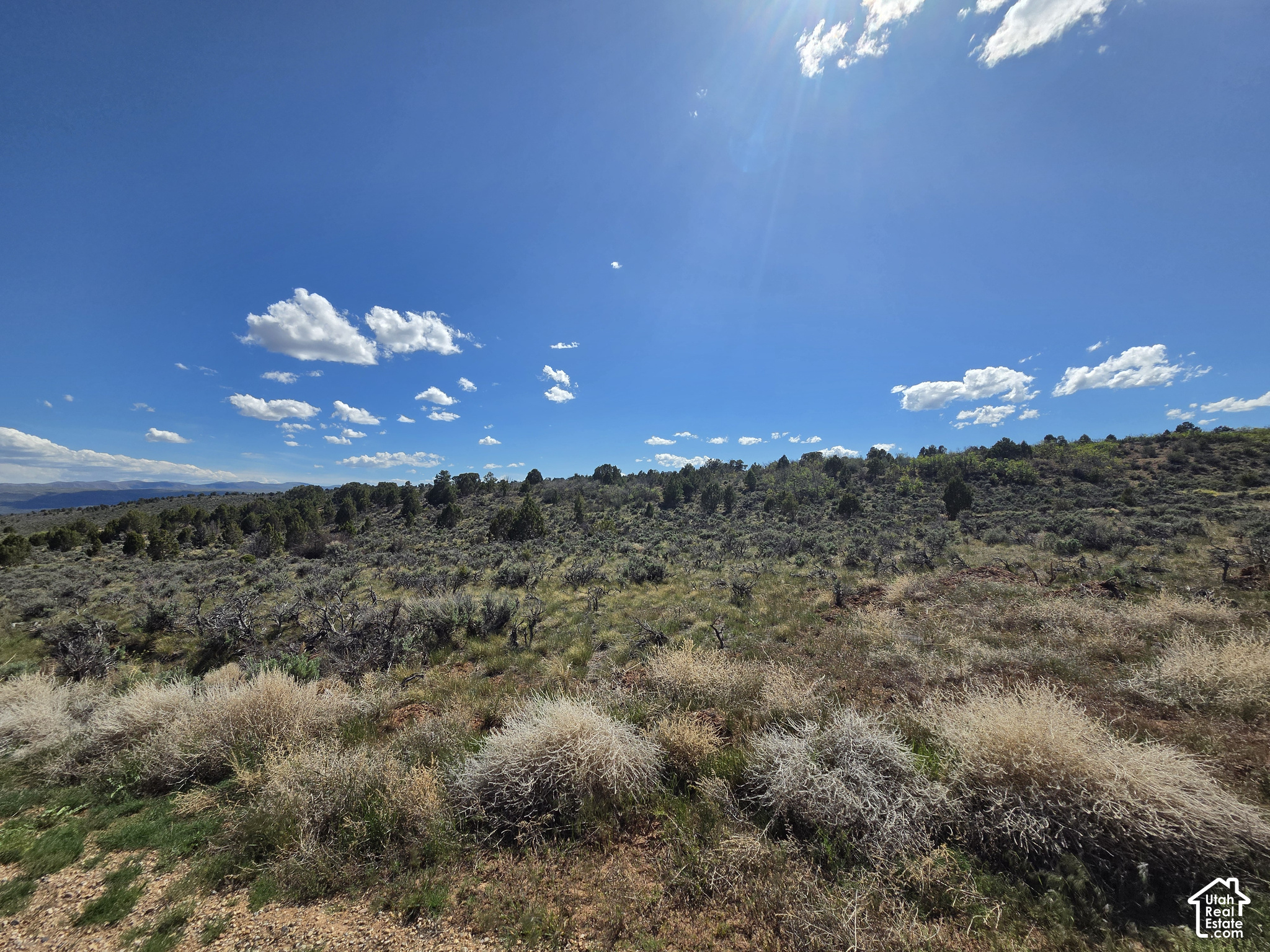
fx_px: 477
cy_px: 476
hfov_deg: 106.2
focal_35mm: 13
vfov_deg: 89.9
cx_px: 635
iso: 100
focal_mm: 2.2
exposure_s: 1/4886
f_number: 2.2
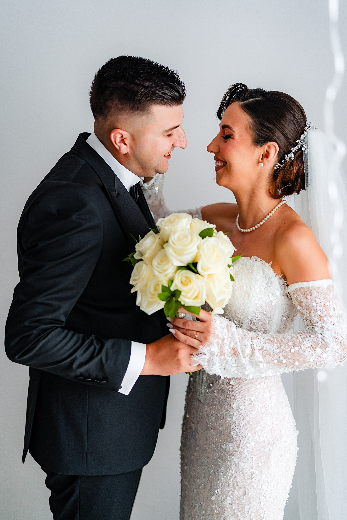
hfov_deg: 27.0
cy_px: 260
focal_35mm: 50
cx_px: 174
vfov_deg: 39.6
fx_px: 723
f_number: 1.4
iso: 250
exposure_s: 1/250
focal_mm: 50
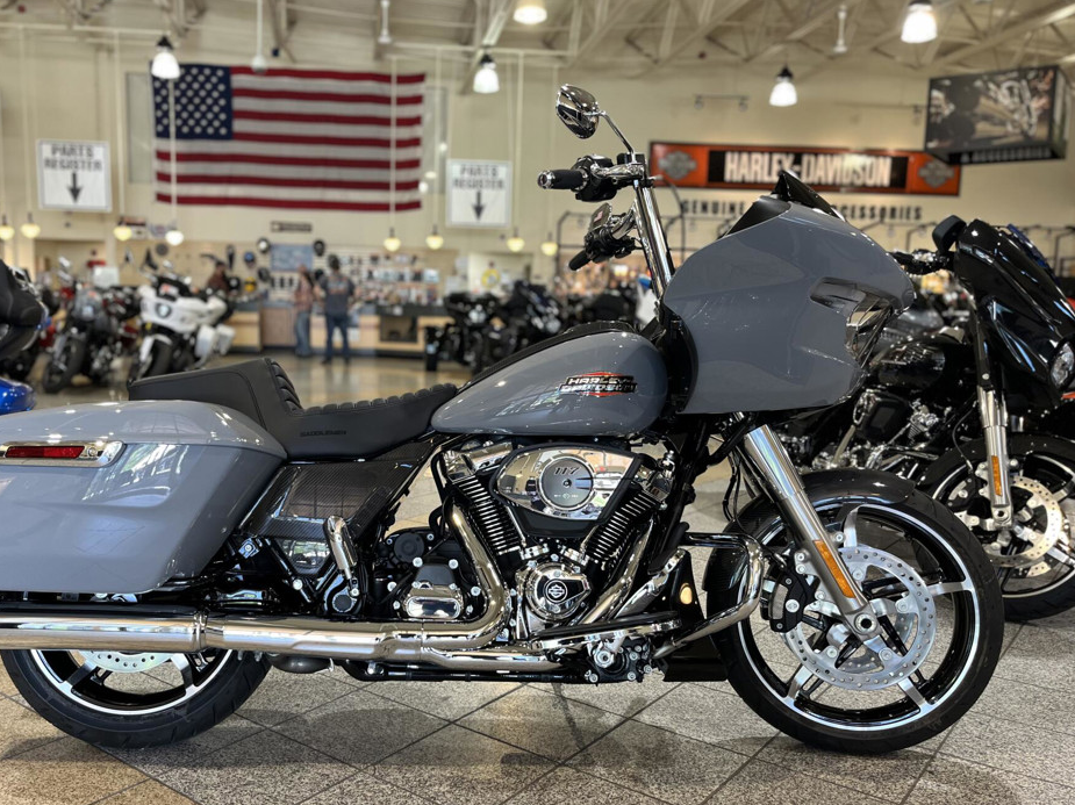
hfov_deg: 59.7
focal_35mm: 30
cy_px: 444
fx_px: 931
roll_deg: -1.3
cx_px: 458
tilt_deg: -8.5
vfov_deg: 46.7
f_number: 1.6
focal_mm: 5.1
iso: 80
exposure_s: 1/60
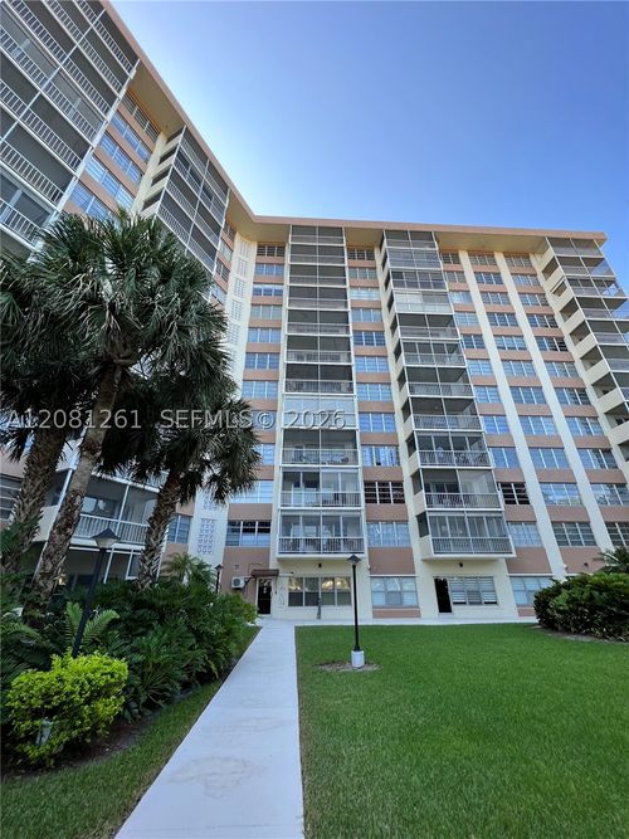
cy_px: 420
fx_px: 315
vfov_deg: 106.2
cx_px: 314
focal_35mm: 13
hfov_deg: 89.9
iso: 32
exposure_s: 1/191
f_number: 1.8
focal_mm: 1.57
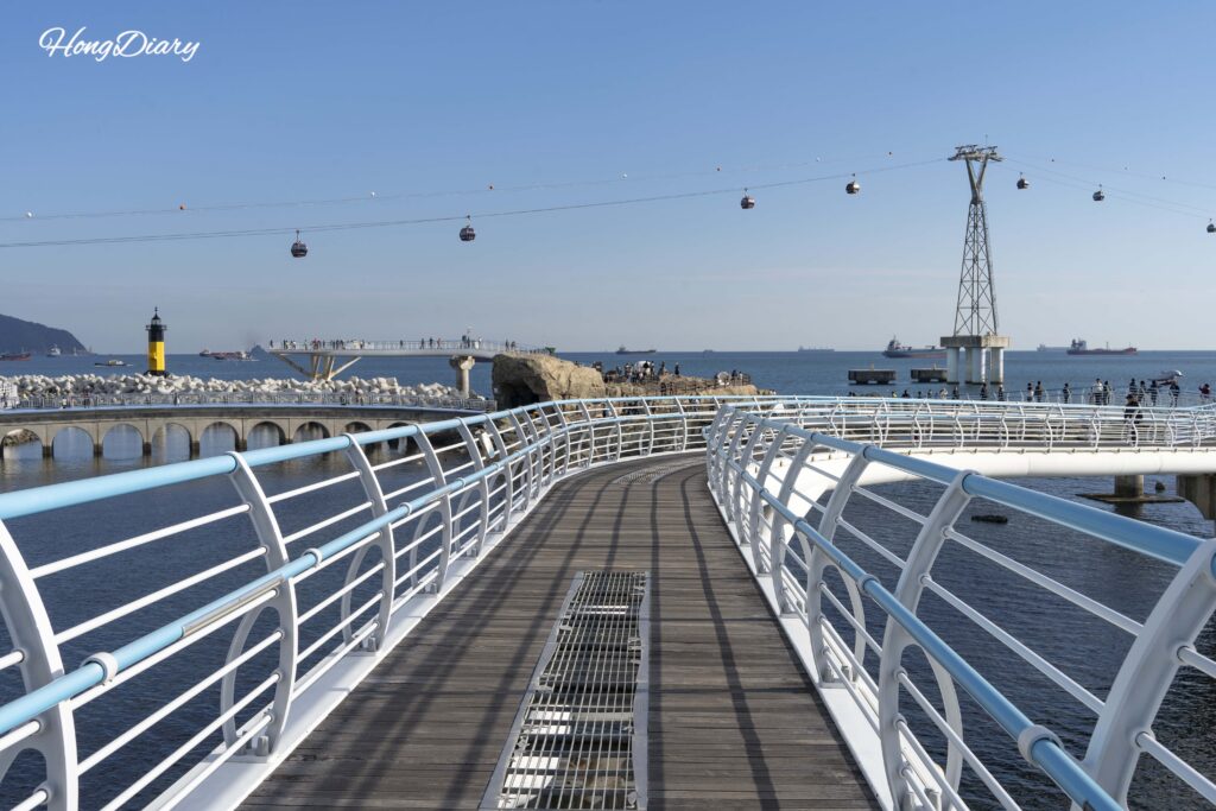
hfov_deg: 49.5
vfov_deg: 34.2
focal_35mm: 39
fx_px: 1317
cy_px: 406
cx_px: 608
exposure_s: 1/250
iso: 100
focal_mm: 39
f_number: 11
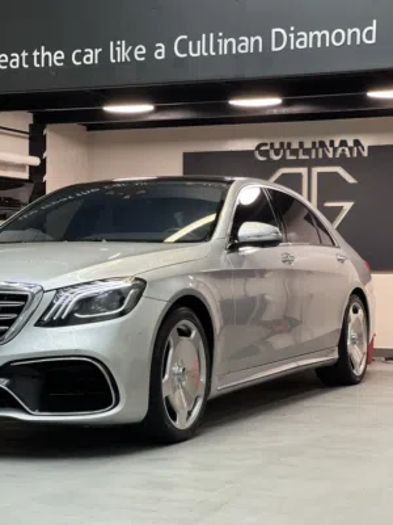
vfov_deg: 25.3
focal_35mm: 77
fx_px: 1166
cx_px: 196
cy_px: 262
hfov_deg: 19.1
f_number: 2.8
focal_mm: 9
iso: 200
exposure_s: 1/62
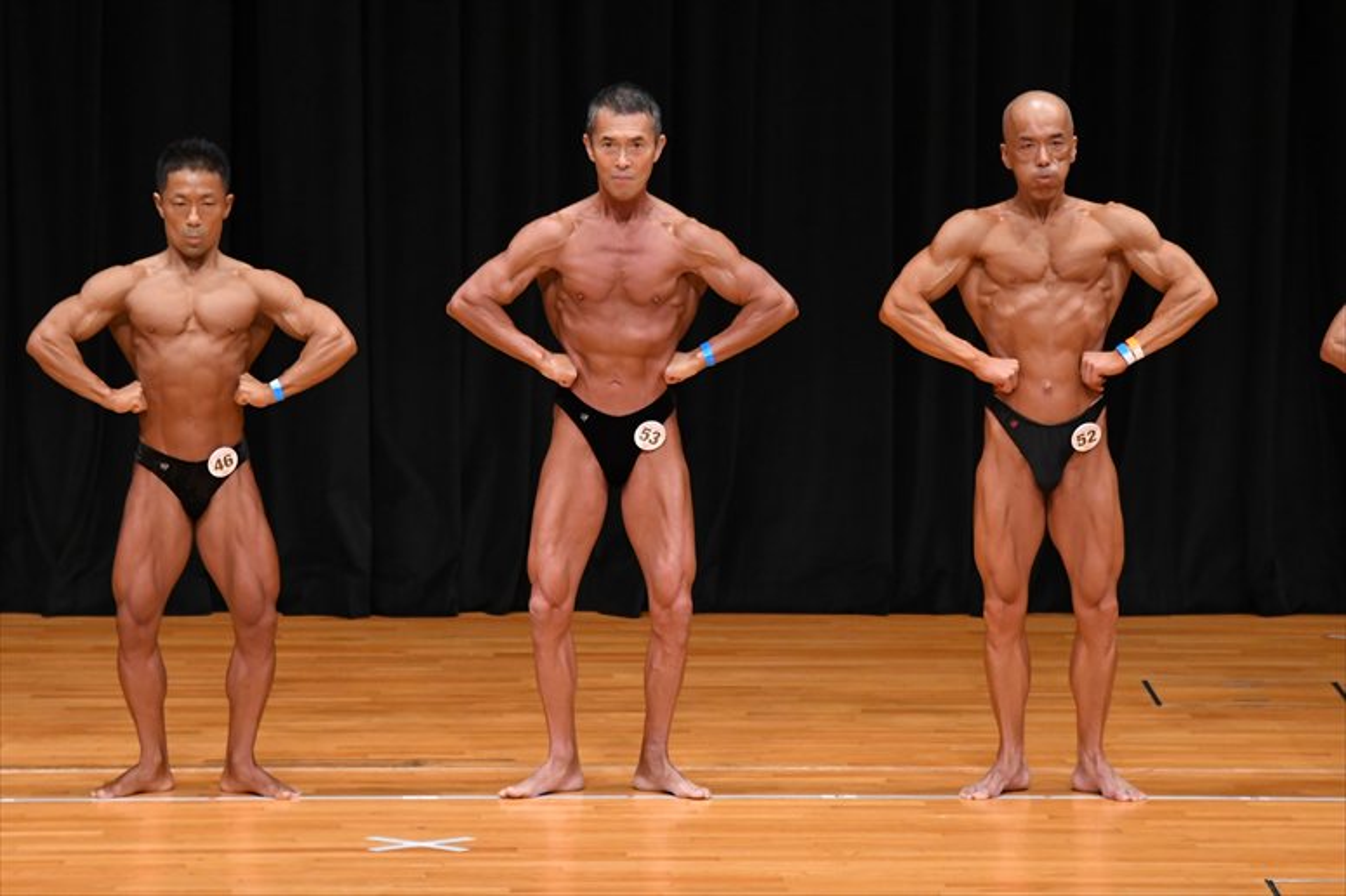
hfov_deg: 7.6
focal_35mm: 270
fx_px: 10090
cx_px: 673
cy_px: 448
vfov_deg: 5.1
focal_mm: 180
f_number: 5.6
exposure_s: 1/400
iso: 3200
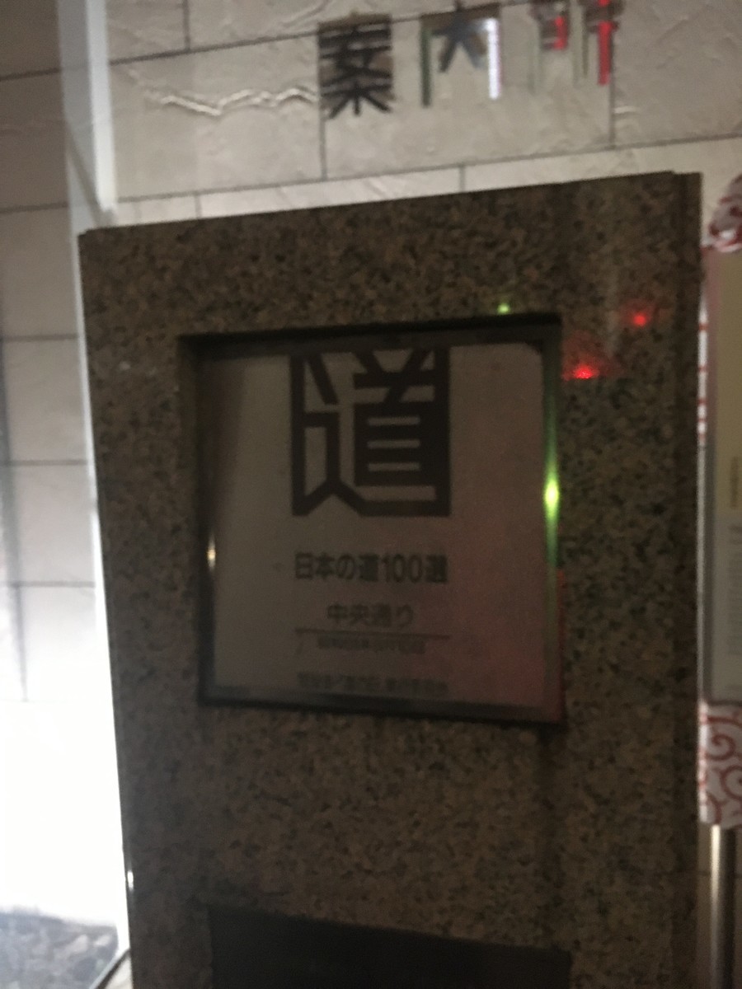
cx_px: 371
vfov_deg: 61.7
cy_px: 494
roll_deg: +3.1
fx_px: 829
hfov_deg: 48.2
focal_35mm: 29
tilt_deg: -5.4
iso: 320
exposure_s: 1/15
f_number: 2.2
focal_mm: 4.15
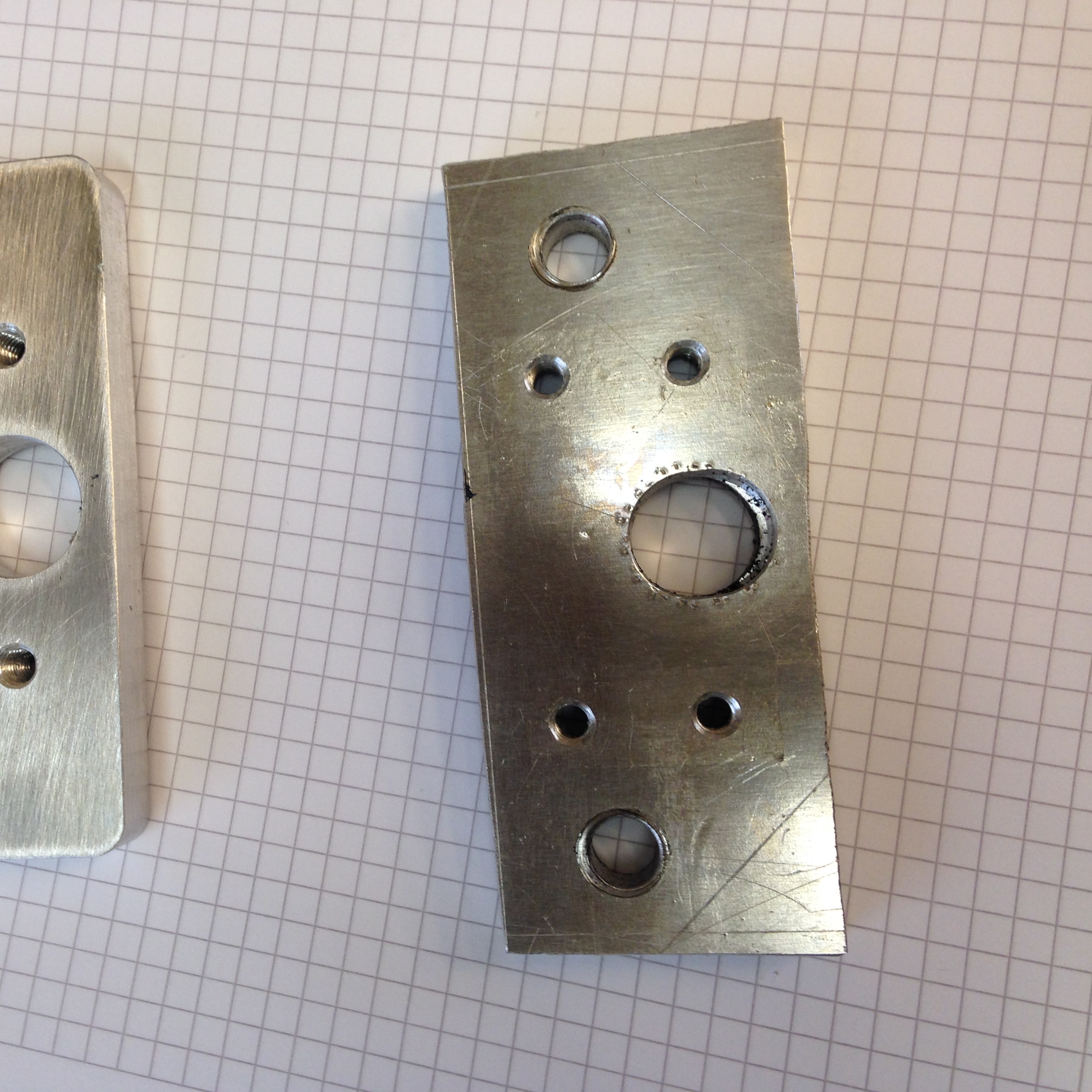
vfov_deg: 42.8
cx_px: 378
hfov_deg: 42.3
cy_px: 545
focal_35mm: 39
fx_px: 1392
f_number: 2.4
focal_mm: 4.12
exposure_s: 1/40
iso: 64
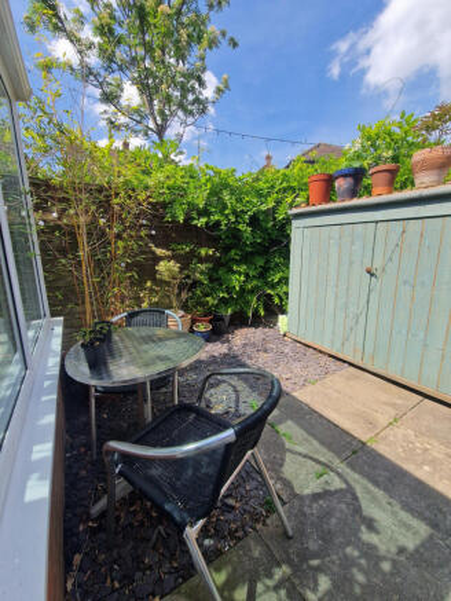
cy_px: 300
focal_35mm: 13
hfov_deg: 89.9
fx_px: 226
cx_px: 226
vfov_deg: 106.2
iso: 50
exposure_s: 1/1236
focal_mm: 2.2
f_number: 2.2
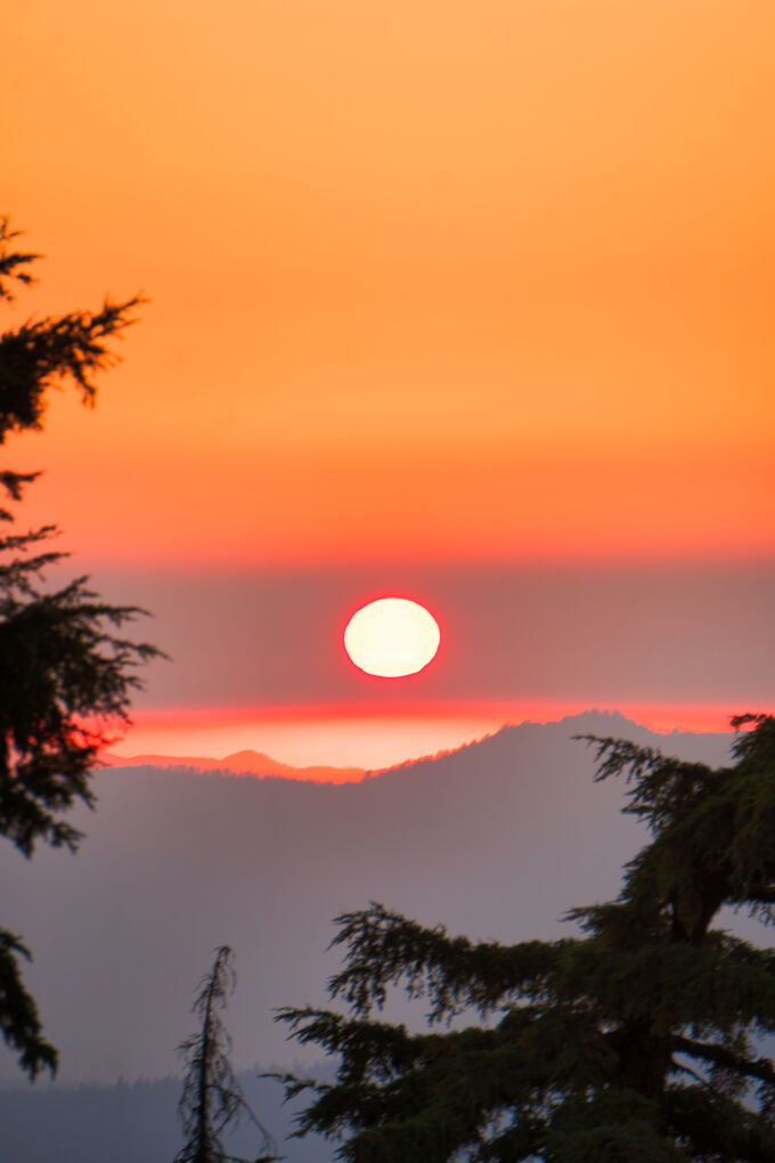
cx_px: 388
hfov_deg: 4.4
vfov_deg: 6.5
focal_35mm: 315
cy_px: 582
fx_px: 10171
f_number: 7.1
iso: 100
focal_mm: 210
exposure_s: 1/40
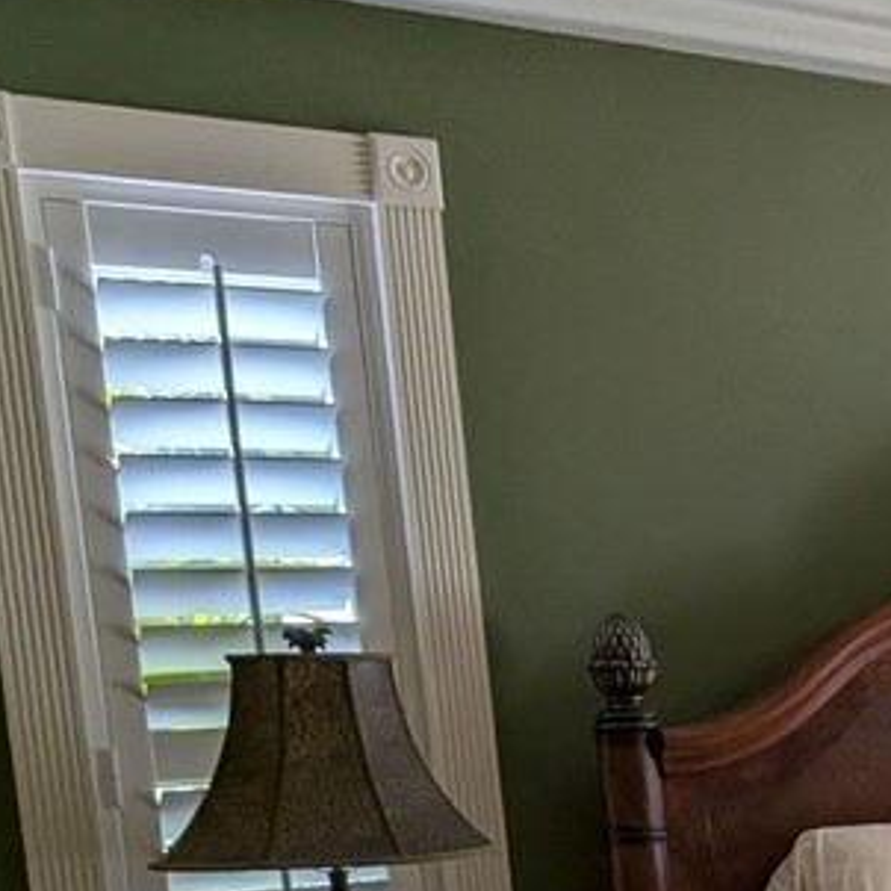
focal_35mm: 72
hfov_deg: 20.7
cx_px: 1304
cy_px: 1089
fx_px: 2097
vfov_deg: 22.1
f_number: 1.7
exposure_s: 1/120
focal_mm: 4.53
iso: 283
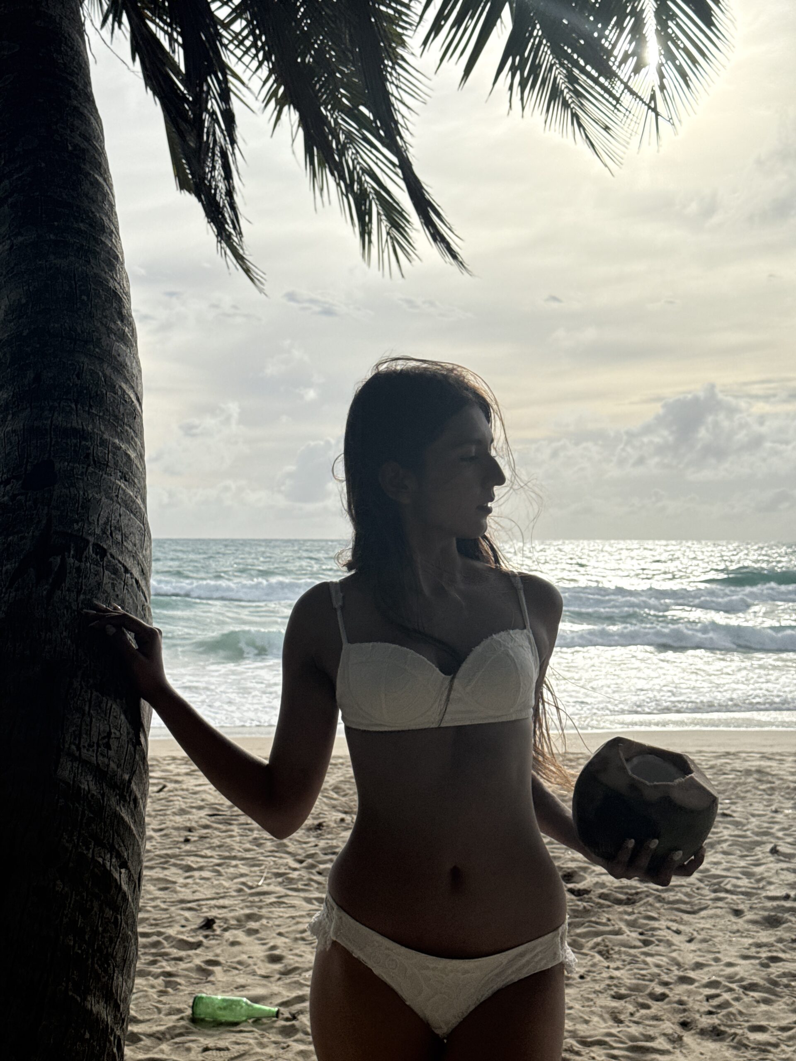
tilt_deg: +1.2
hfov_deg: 30.3
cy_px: 530
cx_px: 398
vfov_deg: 39.7
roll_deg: -0.1
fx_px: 1472
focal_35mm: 48
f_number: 1.78
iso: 80
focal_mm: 6.76
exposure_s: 1/9901
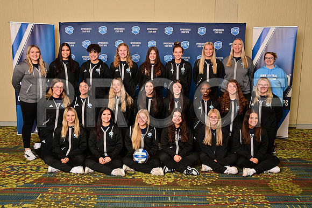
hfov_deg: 55.8
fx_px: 294
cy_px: 104
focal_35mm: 34
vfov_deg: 38.8
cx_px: 156
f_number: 11
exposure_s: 1/125
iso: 400
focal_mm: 34
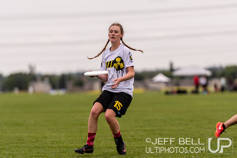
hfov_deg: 6.9
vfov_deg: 4.6
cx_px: 118
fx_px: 1975
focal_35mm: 300
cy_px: 79
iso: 100
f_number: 2.8
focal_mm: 200
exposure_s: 1/1000
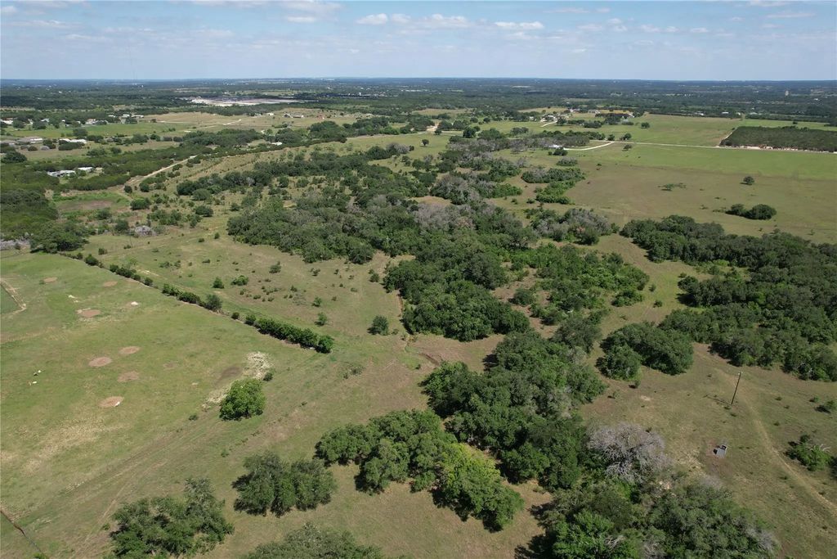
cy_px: 280
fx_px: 512
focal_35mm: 22
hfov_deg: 78.6
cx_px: 418
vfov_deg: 57.2
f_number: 2.8
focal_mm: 8.38
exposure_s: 1/2000
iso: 110
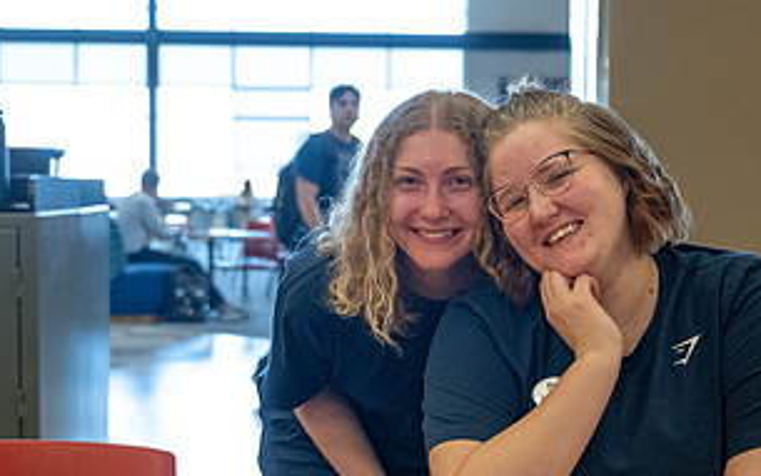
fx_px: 1909
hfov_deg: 22.4
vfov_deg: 14.2
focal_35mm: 92
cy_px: 358
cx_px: 526
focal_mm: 45
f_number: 4
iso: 2000
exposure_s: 1/200
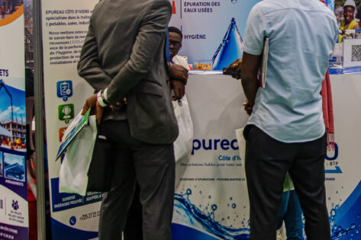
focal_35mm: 78
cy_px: 24
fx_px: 782
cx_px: 379
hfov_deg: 24.5
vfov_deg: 17.2
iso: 1000
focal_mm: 24
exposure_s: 1/200
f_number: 4
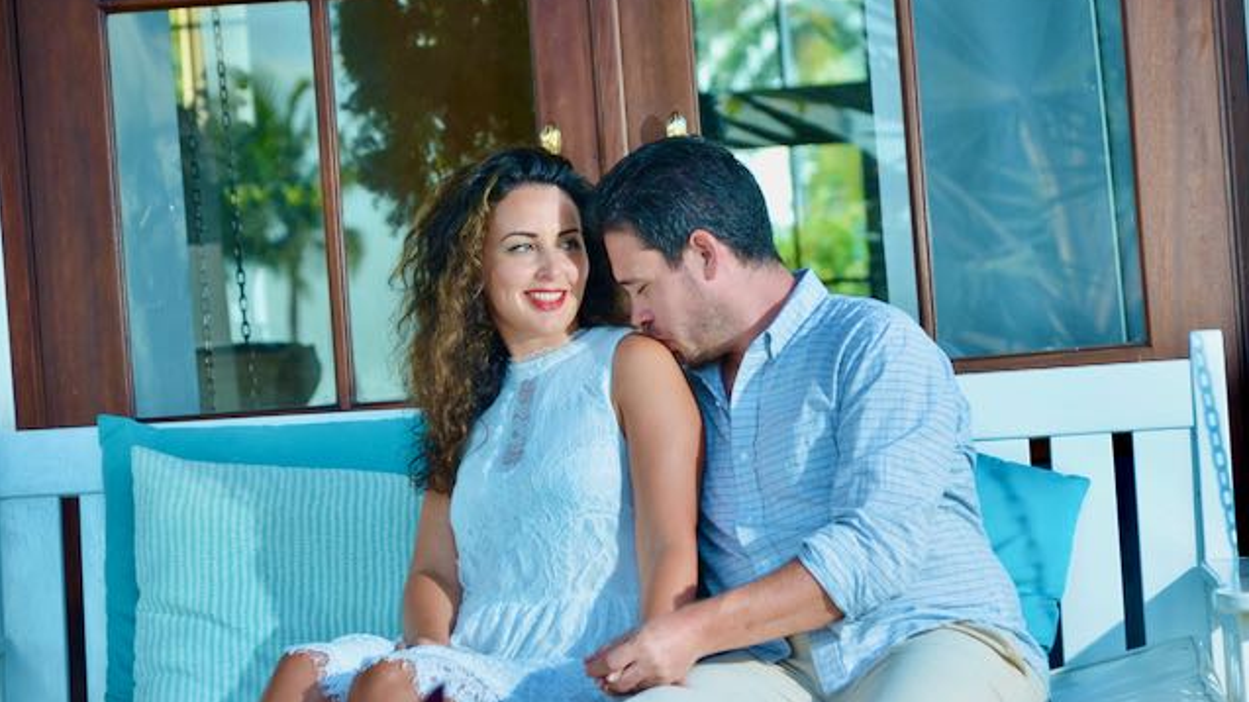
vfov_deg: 7.3
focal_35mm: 166
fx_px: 5481
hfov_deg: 13.0
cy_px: 308
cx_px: 624
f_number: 5.6
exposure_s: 1/80
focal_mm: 105
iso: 500
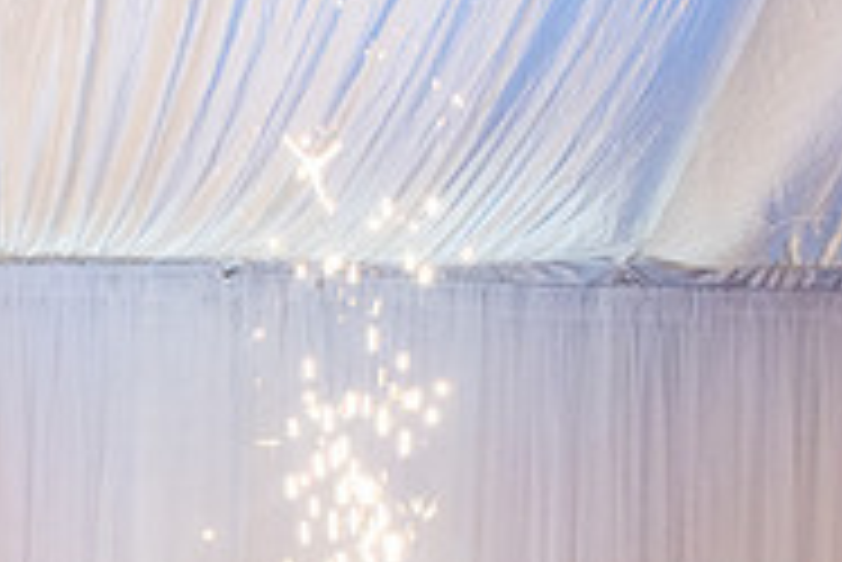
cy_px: 744
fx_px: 2364
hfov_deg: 19.5
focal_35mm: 101
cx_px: -50
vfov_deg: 13.1
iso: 1000
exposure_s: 1/125
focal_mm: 24
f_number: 7.1
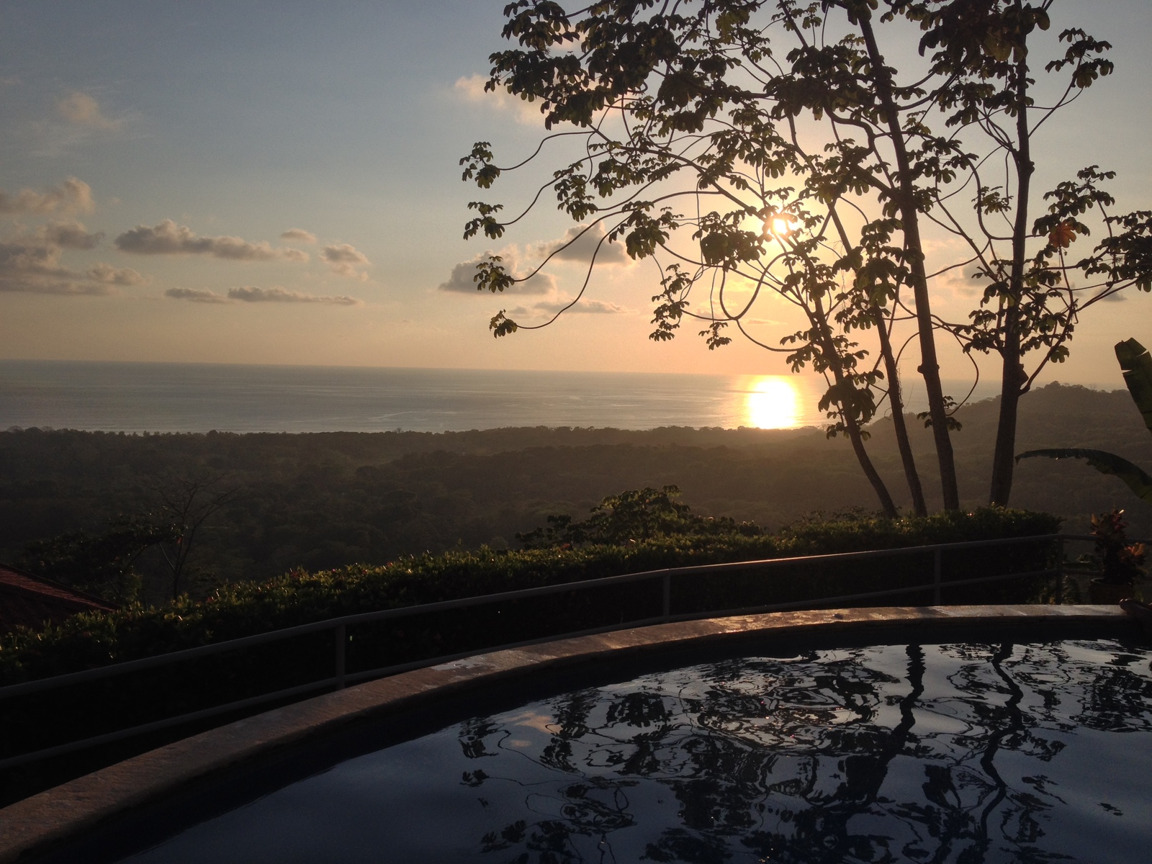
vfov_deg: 40.7
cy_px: 432
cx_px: 576
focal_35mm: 35
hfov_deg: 52.6
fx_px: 1165
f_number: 2.4
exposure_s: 1/3690
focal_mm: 4.28
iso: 50
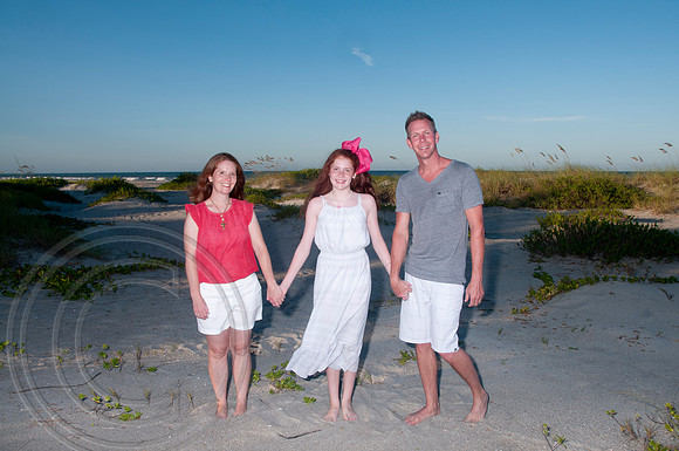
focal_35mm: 30
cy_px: 226
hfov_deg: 62.0
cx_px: 340
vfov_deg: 43.5
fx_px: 565
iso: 100
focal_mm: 20
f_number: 10
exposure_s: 1/250
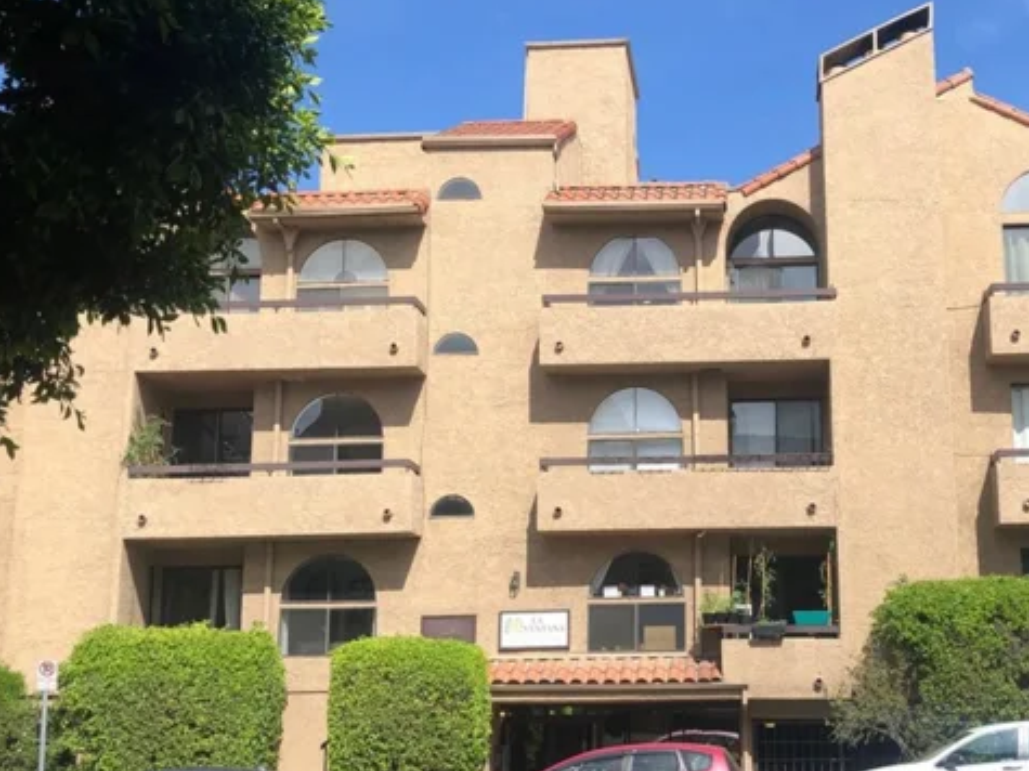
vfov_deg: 32.8
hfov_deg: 42.3
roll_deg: +0.0
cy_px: 459
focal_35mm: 44
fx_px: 1308
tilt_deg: +11.0
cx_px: 694
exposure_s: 1/1656
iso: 20
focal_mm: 4
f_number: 1.8
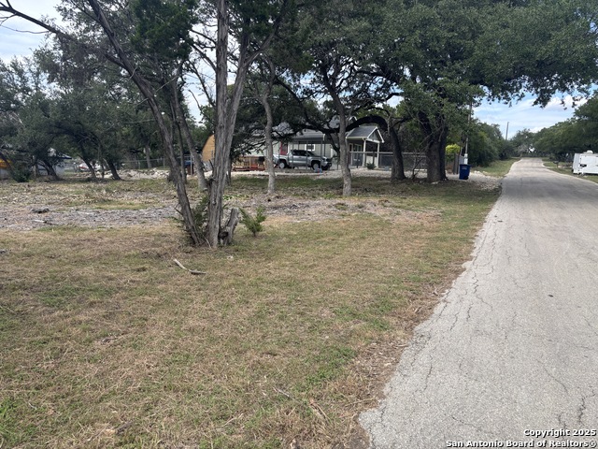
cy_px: 224
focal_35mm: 26
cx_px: 299
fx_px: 449
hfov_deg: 67.3
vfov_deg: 53.1
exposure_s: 1/1103
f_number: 1.6
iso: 50
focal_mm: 5.96
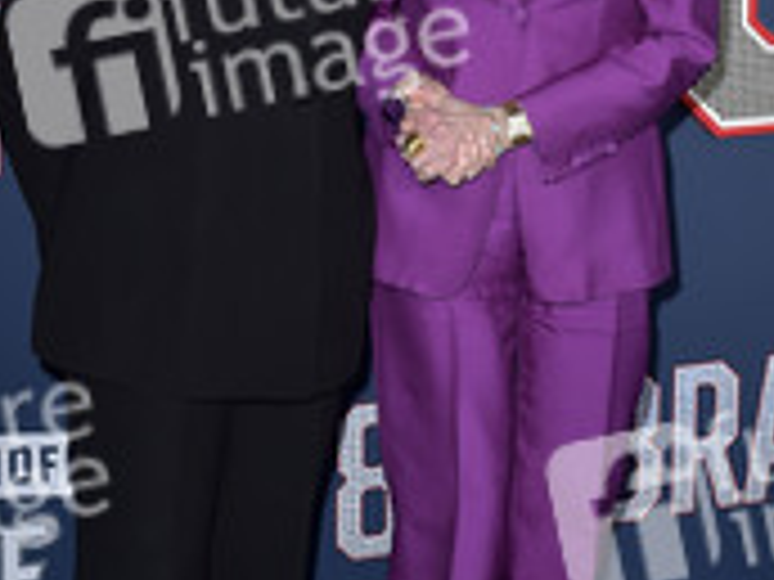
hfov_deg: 16.0
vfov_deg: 12.0
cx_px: 371
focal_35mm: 123
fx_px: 2750
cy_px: 265
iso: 400
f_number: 6.3
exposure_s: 1/250
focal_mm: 55
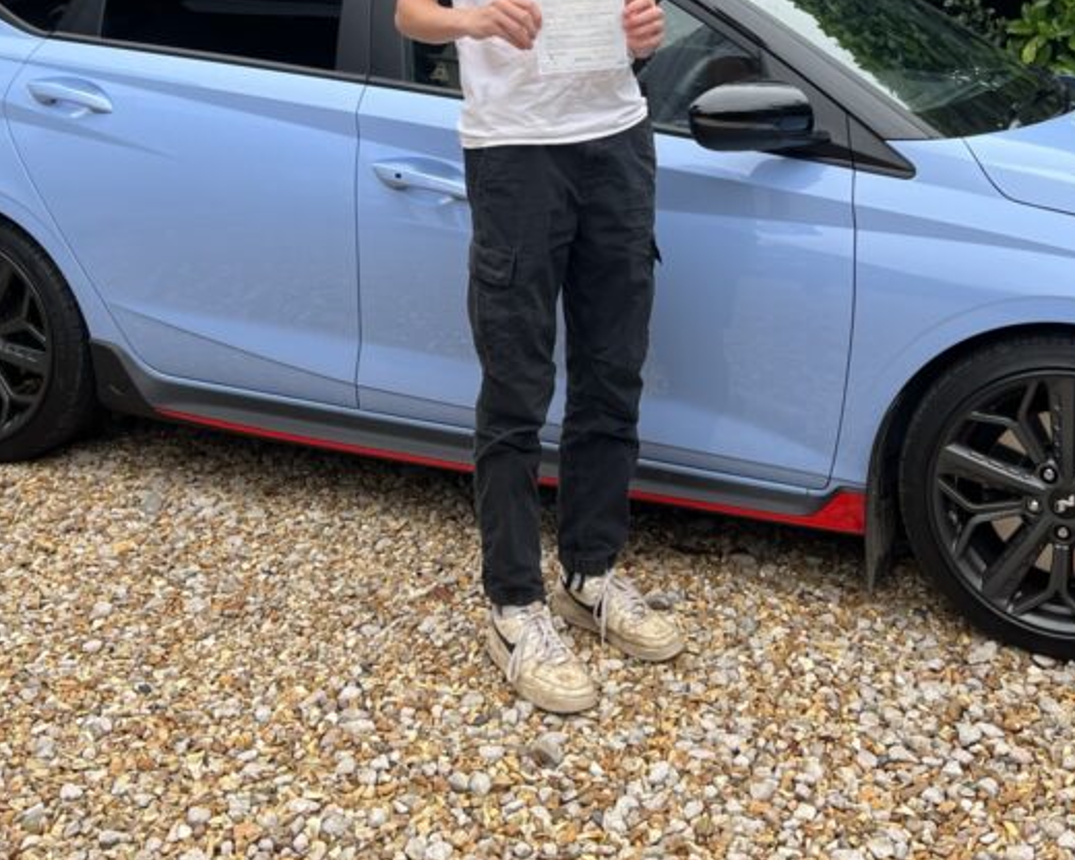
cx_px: 641
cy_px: 114
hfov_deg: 37.2
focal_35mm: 50
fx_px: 1591
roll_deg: +2.3
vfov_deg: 29.2
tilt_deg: -6.9
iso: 50
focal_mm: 5.7
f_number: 1.5
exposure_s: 1/324
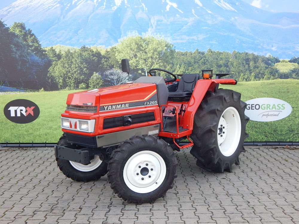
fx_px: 328
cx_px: 150
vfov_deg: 37.7
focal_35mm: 38
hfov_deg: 49.0
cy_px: 112
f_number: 3.4
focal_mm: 6.8
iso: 125
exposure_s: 1/200
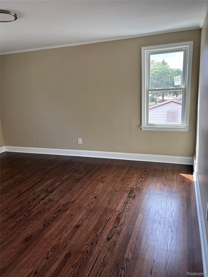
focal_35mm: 26
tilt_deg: -13.7
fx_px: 208
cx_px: 104
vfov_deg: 67.3
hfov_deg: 53.1
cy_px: 138
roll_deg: +1.1
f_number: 1.6
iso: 64
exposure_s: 1/121
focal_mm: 5.96
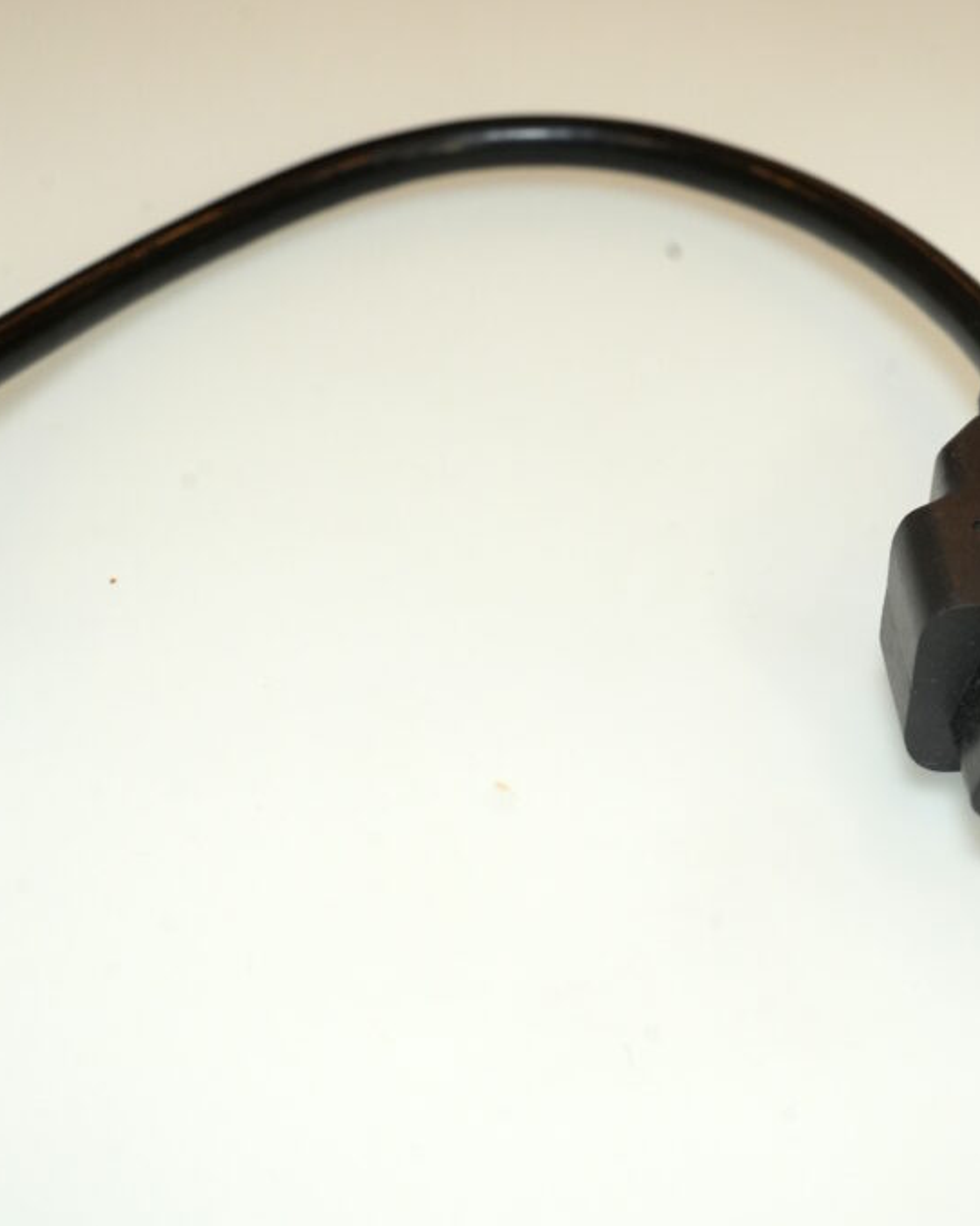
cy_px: 614
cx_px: 497
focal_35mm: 61
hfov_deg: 25.0
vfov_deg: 31.0
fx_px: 2213
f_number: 10
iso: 1250
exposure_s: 1/60
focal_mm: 43
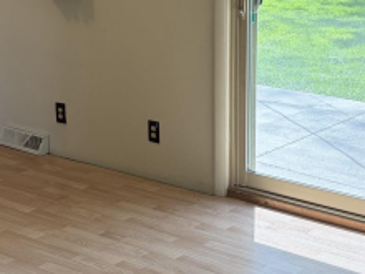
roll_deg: +0.5
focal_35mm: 79
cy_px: 91
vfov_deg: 18.6
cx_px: 198
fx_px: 833
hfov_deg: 24.7
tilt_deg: -13.7
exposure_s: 1/196
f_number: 1.6
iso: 64
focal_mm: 5.96
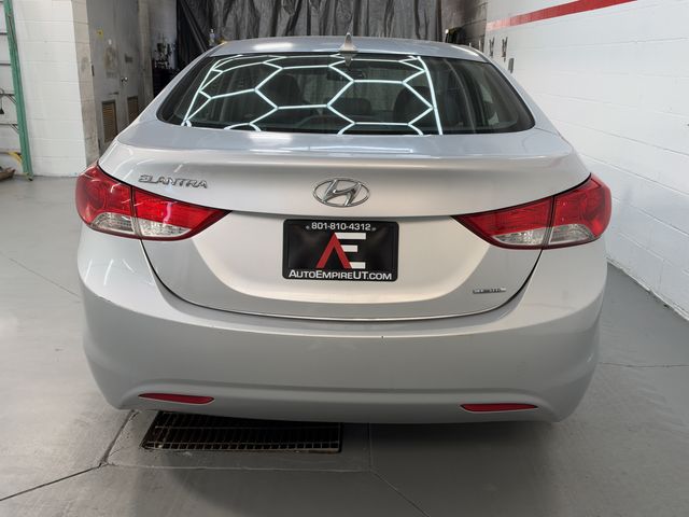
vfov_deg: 45.4
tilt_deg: -14.2
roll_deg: +1.3
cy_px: 258
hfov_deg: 58.4
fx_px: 617
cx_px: 344
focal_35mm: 31
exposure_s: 1/218
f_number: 1.8
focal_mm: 6.93
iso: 50
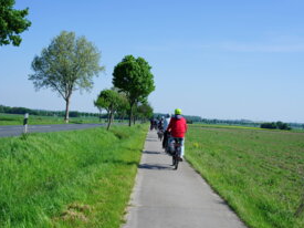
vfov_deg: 29.6
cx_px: 139
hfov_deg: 38.9
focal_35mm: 49
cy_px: 139
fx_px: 430
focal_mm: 35
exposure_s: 1/500
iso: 100
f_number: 6.3
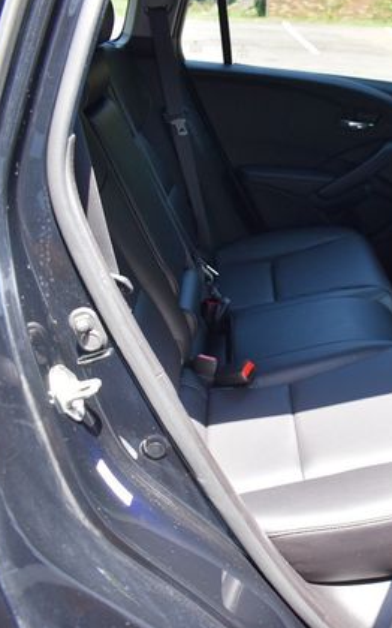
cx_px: 413
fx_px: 718
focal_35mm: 42
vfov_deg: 47.2
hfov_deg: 28.2
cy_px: 313
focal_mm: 18
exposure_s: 1/250
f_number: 3.5
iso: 400
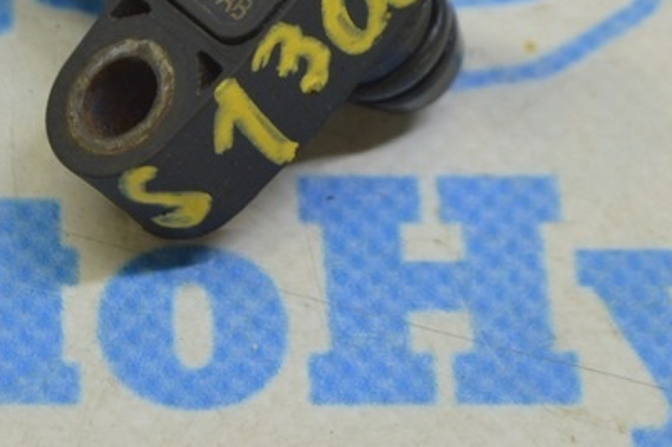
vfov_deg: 6.9
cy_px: -54
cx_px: 194
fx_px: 3713
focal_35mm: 199
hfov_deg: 10.3
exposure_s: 1/25
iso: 400
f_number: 5.6
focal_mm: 52
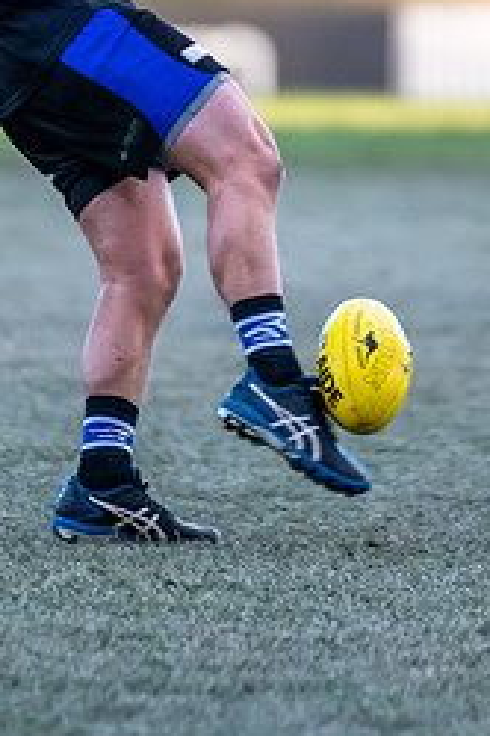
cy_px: -5
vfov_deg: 2.1
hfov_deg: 1.4
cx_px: 125
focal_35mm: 983
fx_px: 20068
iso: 1800
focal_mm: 300
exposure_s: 1/1600
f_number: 2.8
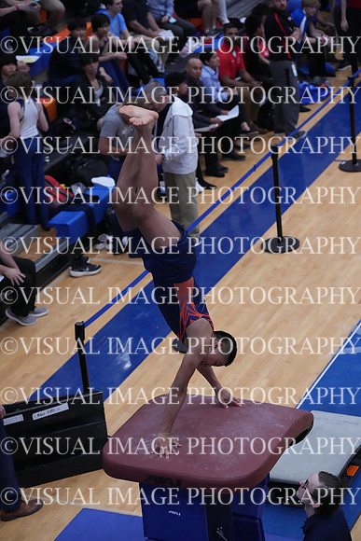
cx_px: 180
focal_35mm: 96
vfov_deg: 21.2
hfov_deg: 14.3
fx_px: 1443
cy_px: 270
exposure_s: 1/1000
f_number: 4
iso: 10000
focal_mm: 96
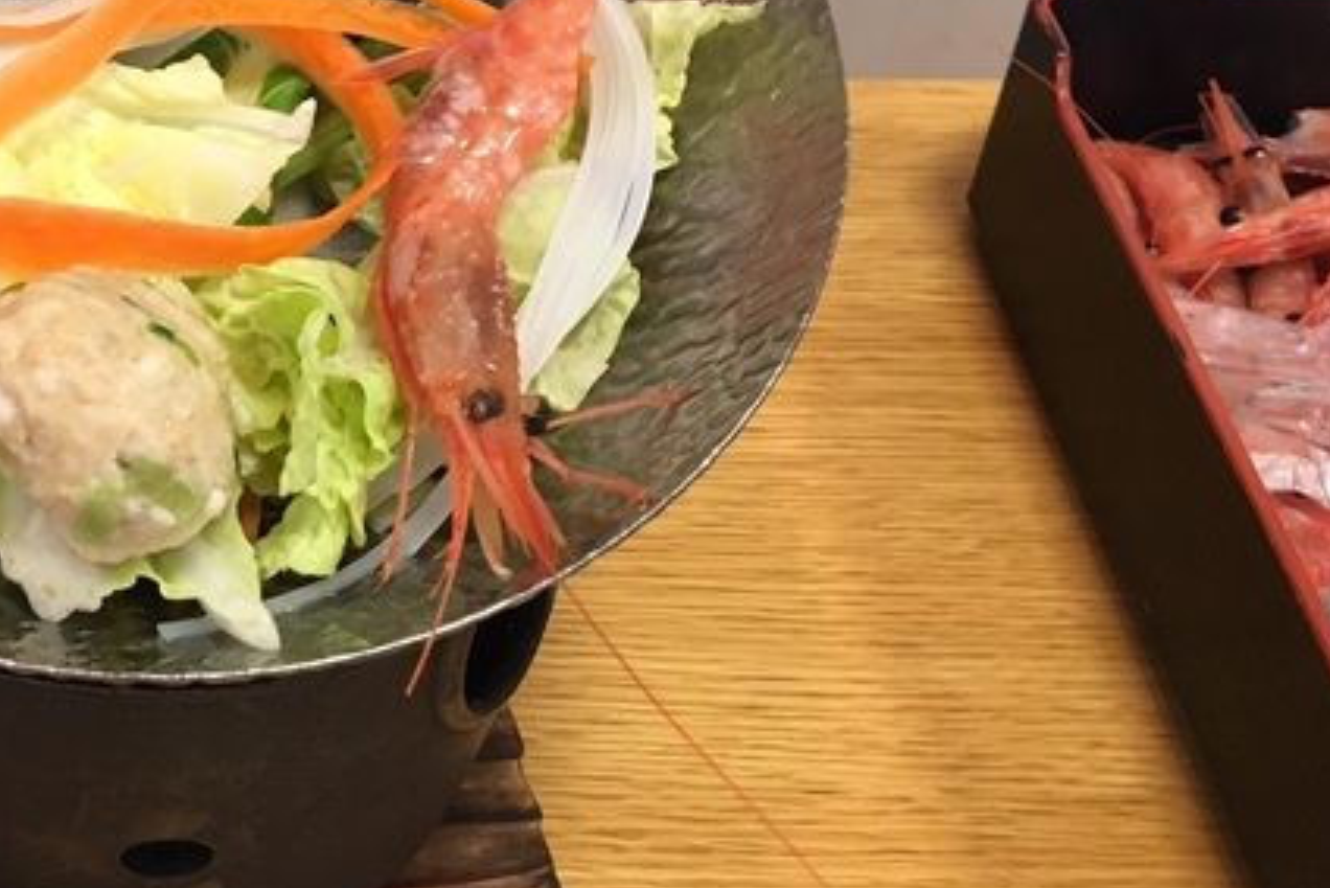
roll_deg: +0.1
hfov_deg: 32.6
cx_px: 114
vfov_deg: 23.2
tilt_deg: -43.4
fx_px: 2143
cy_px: 262
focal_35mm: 58
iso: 80
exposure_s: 1/30
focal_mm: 4.15
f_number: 2.2
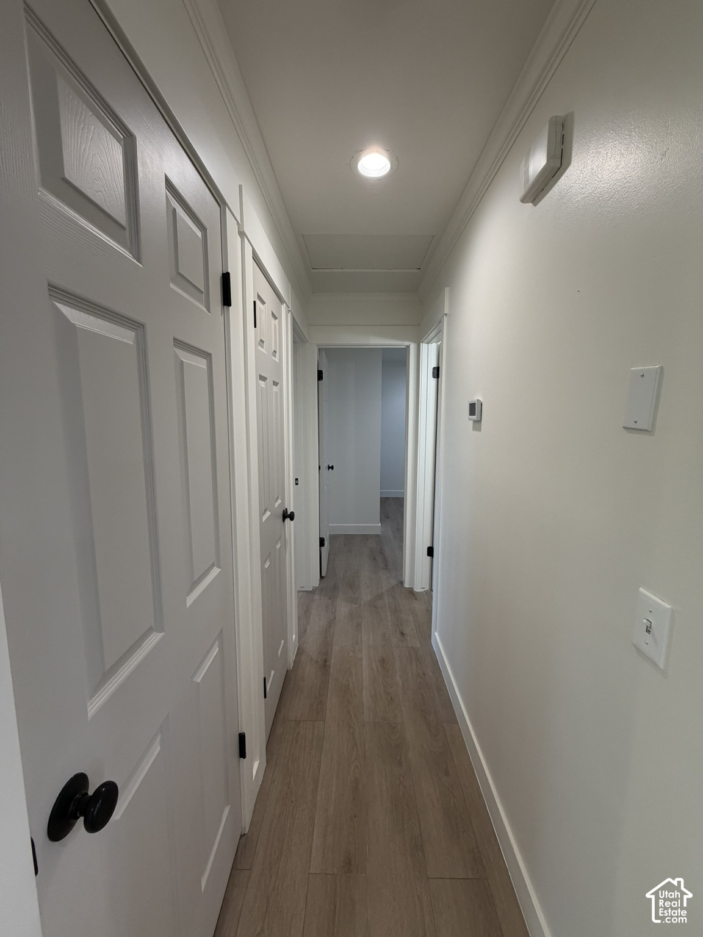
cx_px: 352
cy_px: 468
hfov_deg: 85.7
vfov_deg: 102.1
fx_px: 379
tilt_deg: -7.5
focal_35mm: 14
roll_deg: -0.6
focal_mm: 2.22
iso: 250
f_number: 2.2
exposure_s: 1/120
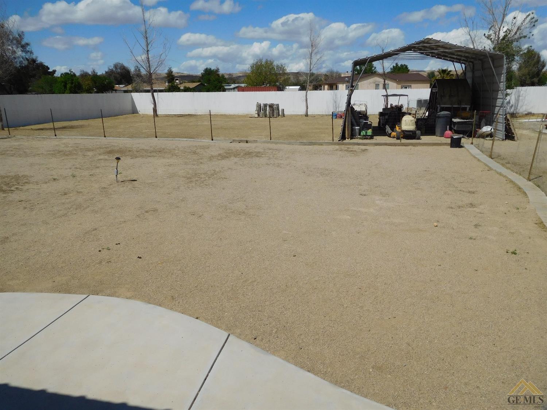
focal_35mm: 25
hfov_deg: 69.4
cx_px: 274
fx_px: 395
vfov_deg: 54.9
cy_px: 205
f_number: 6.8
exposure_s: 1/1000
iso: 125
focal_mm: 4.5
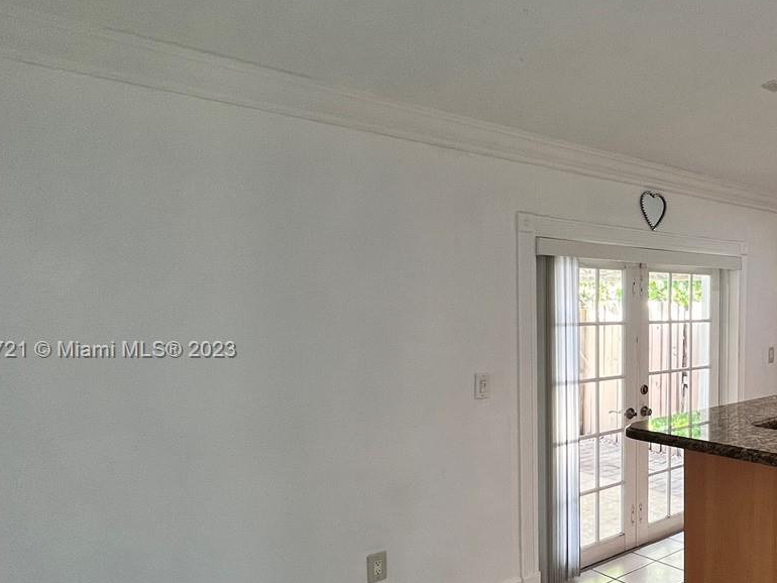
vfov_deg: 51.0
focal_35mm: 27
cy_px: 351
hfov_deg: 55.2
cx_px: 720
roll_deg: +0.2
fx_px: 606
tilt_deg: -4.7
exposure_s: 1/120
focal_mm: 1.57
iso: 250
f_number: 1.8
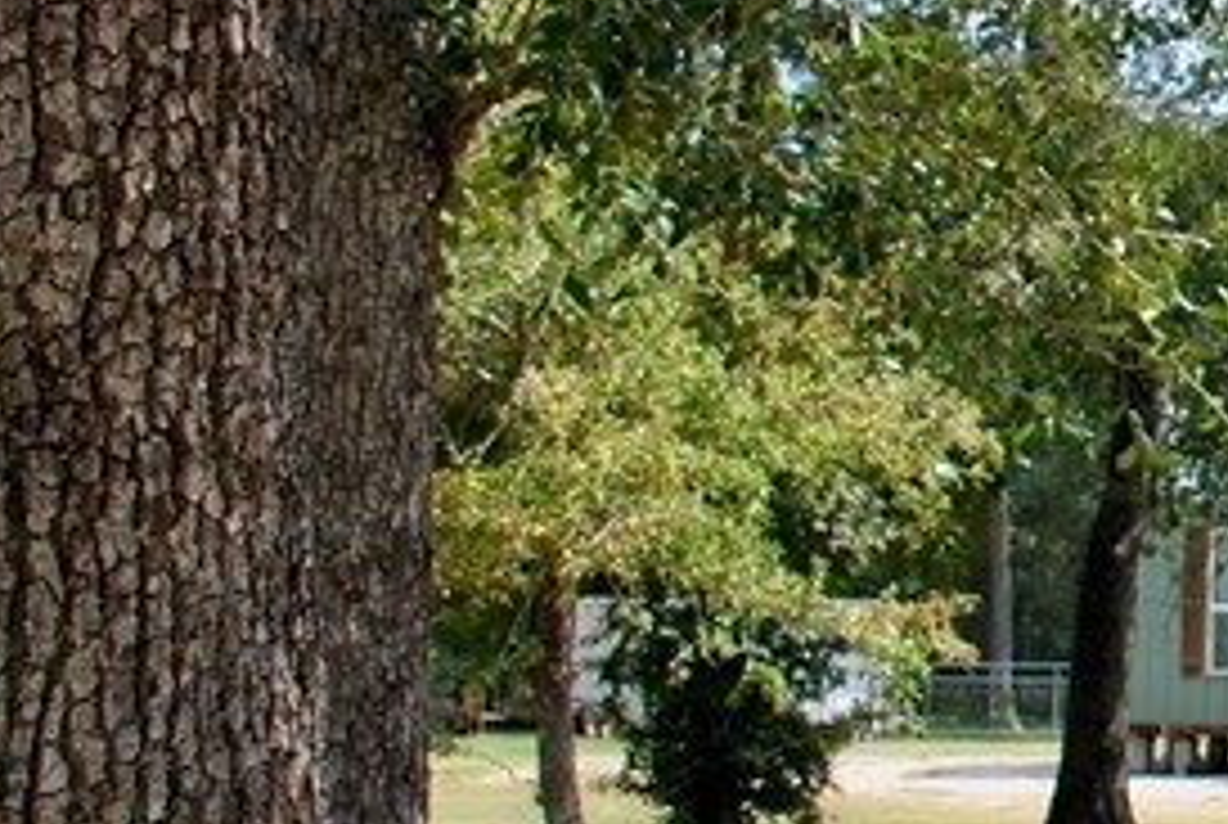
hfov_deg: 17.0
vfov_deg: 12.7
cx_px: 1909
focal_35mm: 107
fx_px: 3656
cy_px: -27
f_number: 8
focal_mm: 18
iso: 100
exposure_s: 1/250
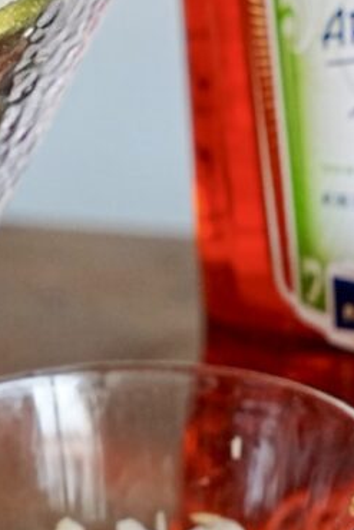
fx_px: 1762
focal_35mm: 120
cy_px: 17
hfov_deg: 11.3
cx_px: 390
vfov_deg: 16.8
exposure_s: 1/80
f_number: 5.6
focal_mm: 28.8
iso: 800
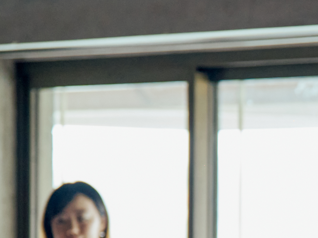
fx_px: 3693
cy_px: 386
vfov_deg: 3.7
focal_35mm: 402
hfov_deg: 4.9
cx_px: 520
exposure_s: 1/250
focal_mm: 98
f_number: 2.8
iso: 1250
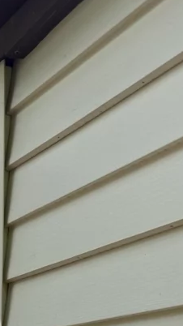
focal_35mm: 78
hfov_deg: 14.2
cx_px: -117
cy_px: 413
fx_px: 673
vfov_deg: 24.1
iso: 80
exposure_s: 1/473
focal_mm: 6.76
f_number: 1.78
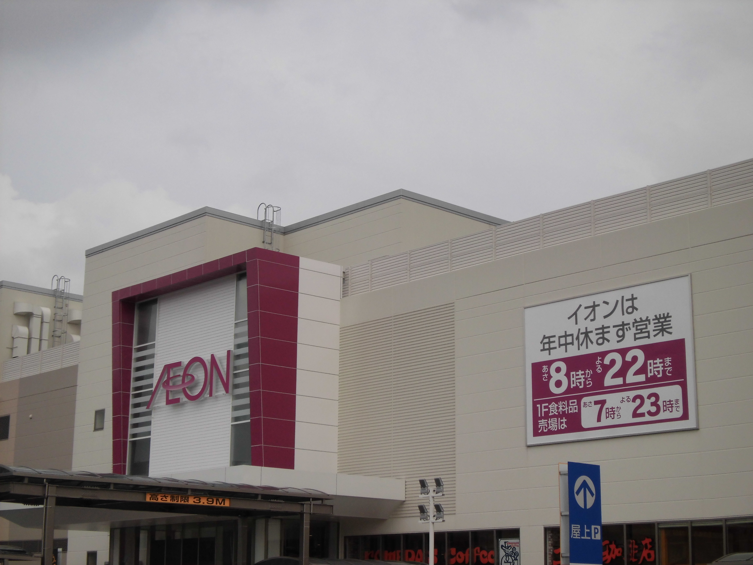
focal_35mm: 60
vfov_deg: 24.4
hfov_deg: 32.2
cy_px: 282
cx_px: 376
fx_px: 1305
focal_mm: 10.7
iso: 100
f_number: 3.9
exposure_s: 1/1000
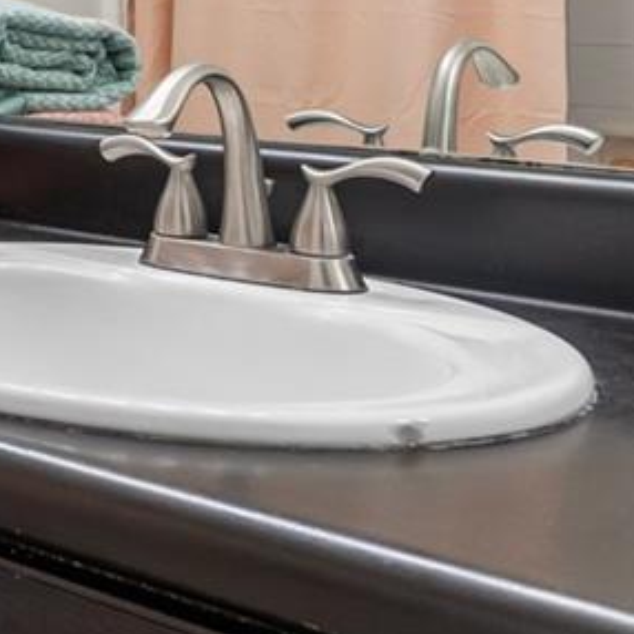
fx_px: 1575
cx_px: -379
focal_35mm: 76
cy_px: -13
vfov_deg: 21.9
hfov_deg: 19.2
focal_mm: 16
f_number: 8
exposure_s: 1/6
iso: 160
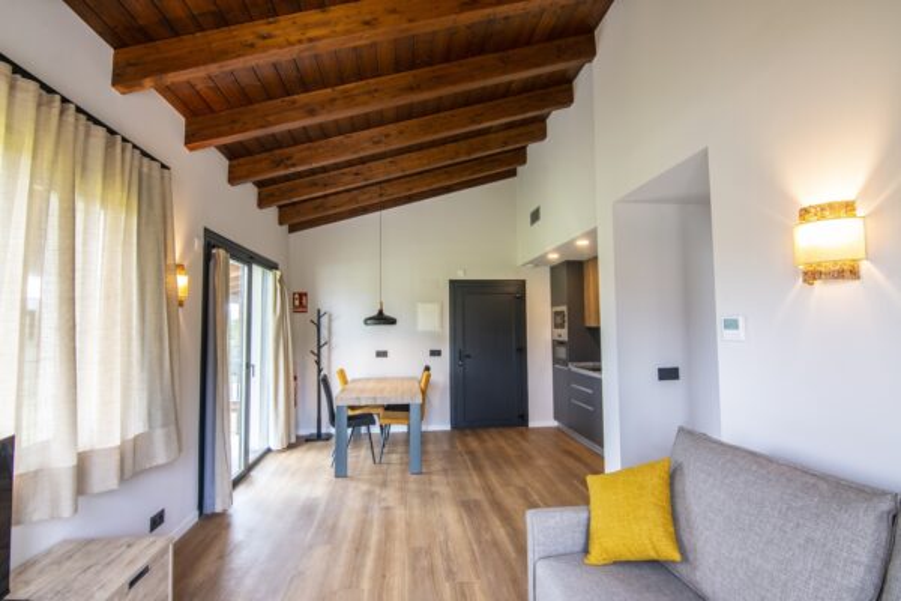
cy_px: 300
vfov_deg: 73.7
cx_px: 450
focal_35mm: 16
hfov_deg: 96.7
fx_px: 400
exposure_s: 1/6
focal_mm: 11
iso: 320
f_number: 13
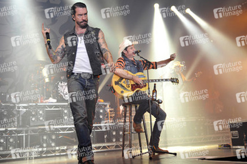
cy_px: 82
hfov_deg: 49.6
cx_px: 123
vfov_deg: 34.2
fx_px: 267
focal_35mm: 39
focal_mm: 38
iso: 800
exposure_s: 1/320
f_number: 2.8
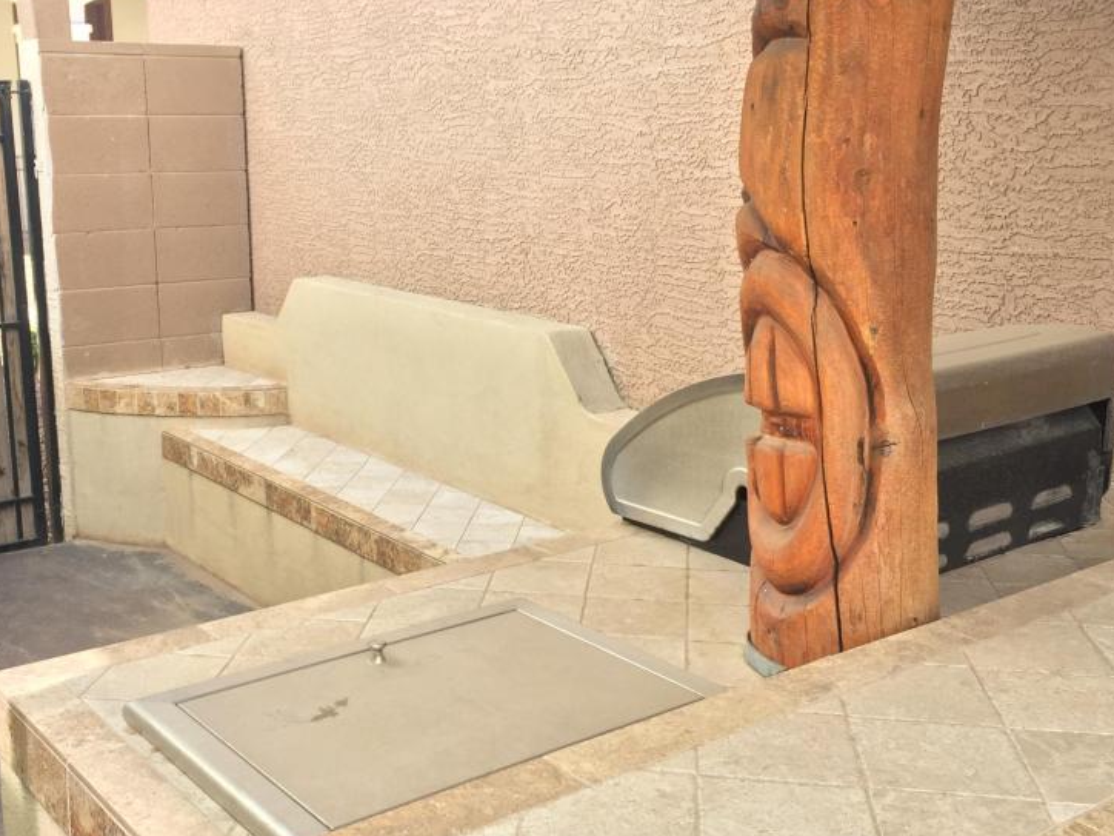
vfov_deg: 35.1
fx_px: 1319
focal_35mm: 41
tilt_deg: -13.1
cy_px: 456
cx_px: 459
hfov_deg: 45.6
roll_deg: +0.8
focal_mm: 4.15
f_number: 2.2
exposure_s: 1/128
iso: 32
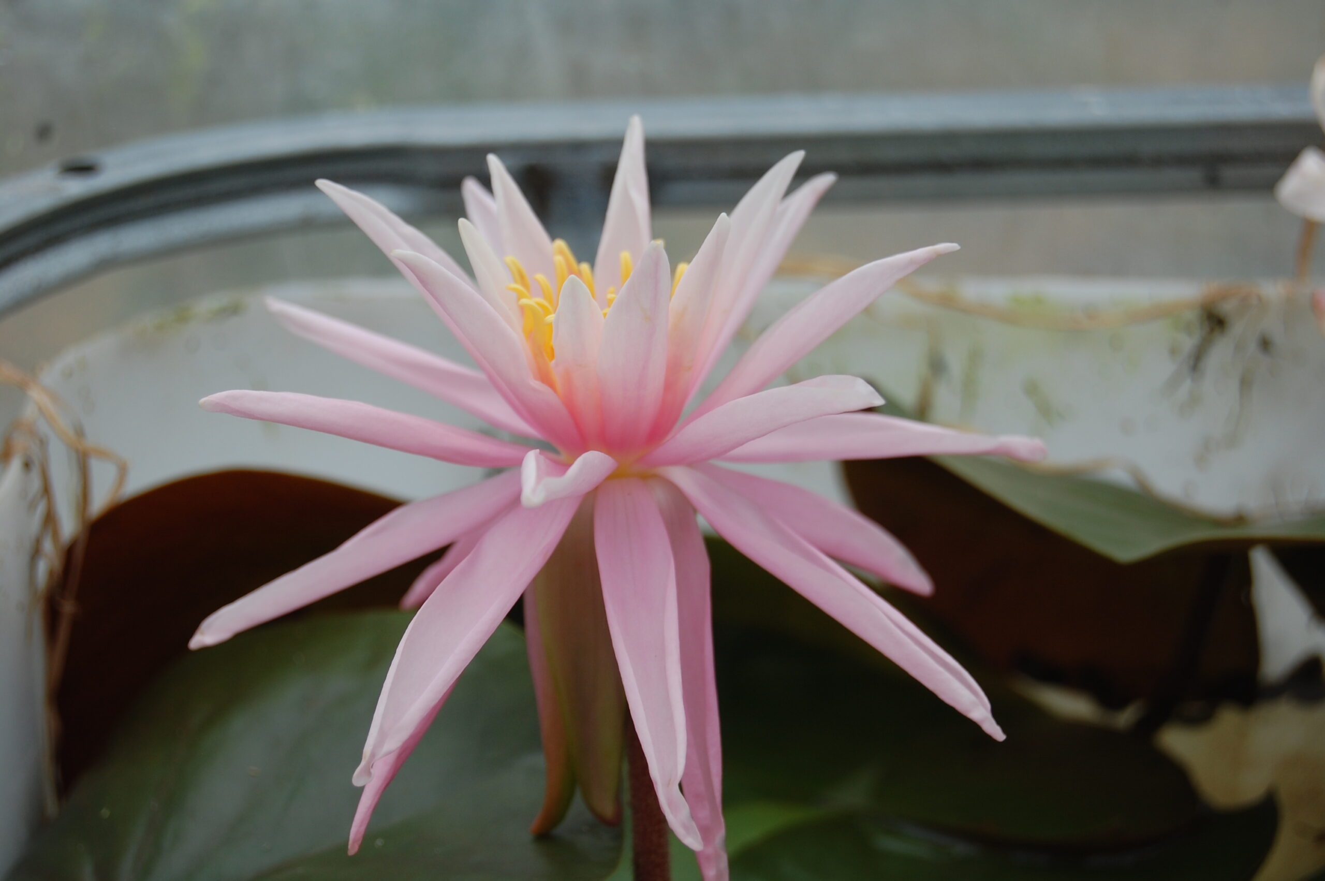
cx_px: 662
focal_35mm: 82
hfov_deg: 24.6
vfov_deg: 16.5
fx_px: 3034
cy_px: 440
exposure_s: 1/125
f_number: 5.6
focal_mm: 55
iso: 200
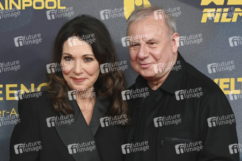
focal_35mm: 96
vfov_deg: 14.2
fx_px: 645
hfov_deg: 21.3
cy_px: 80
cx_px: 121
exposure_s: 1/160
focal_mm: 96
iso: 800
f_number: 6.3
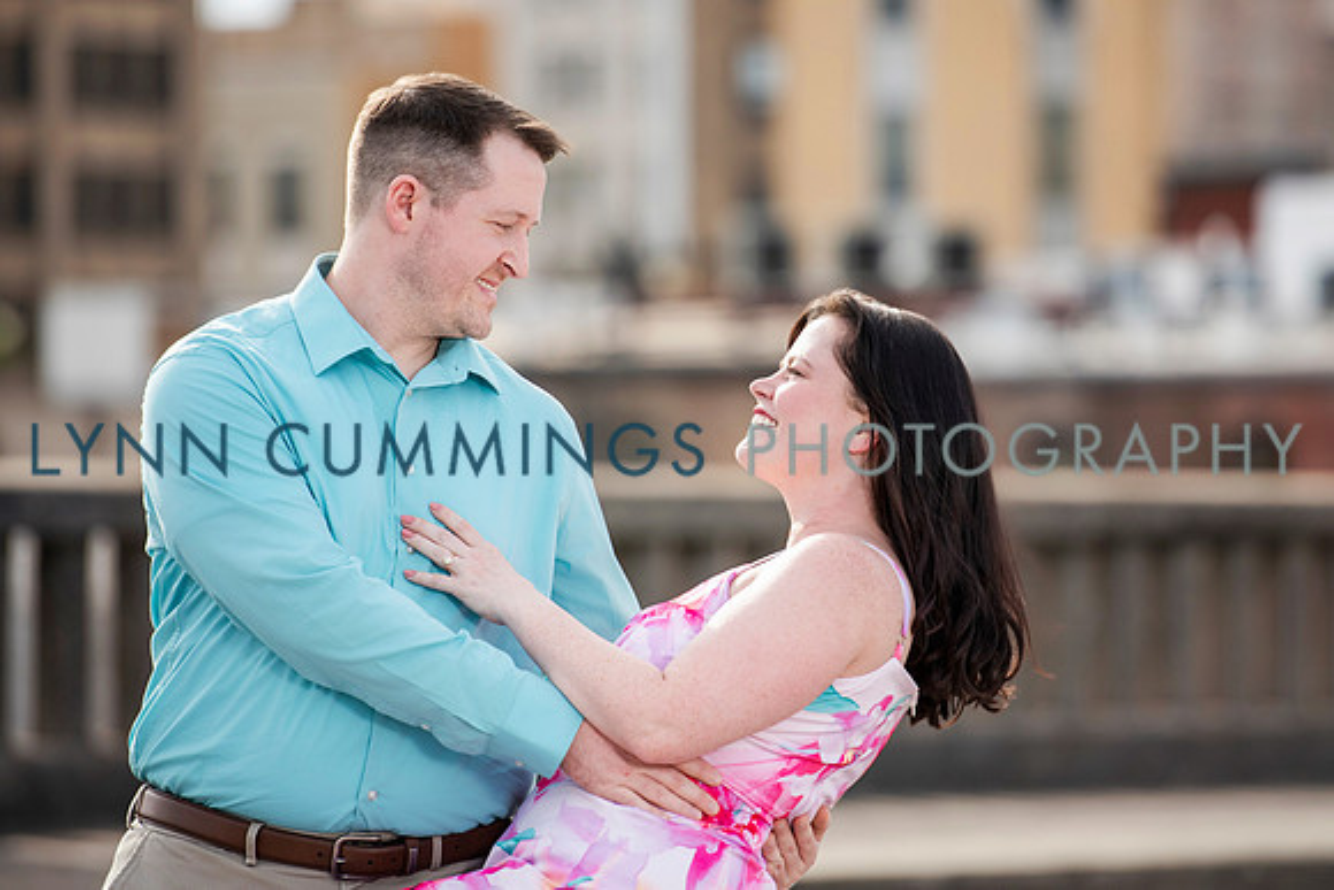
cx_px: 667
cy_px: 445
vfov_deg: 7.2
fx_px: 7042
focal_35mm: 190
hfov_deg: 10.8
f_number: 3.5
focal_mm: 190
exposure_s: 1/2500
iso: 320
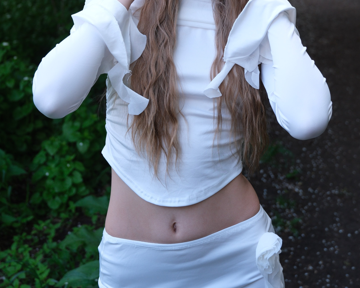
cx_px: 179
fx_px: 756
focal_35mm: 71
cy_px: 34
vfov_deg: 21.1
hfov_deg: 26.8
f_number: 3.8
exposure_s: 1/160
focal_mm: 33.3
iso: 400
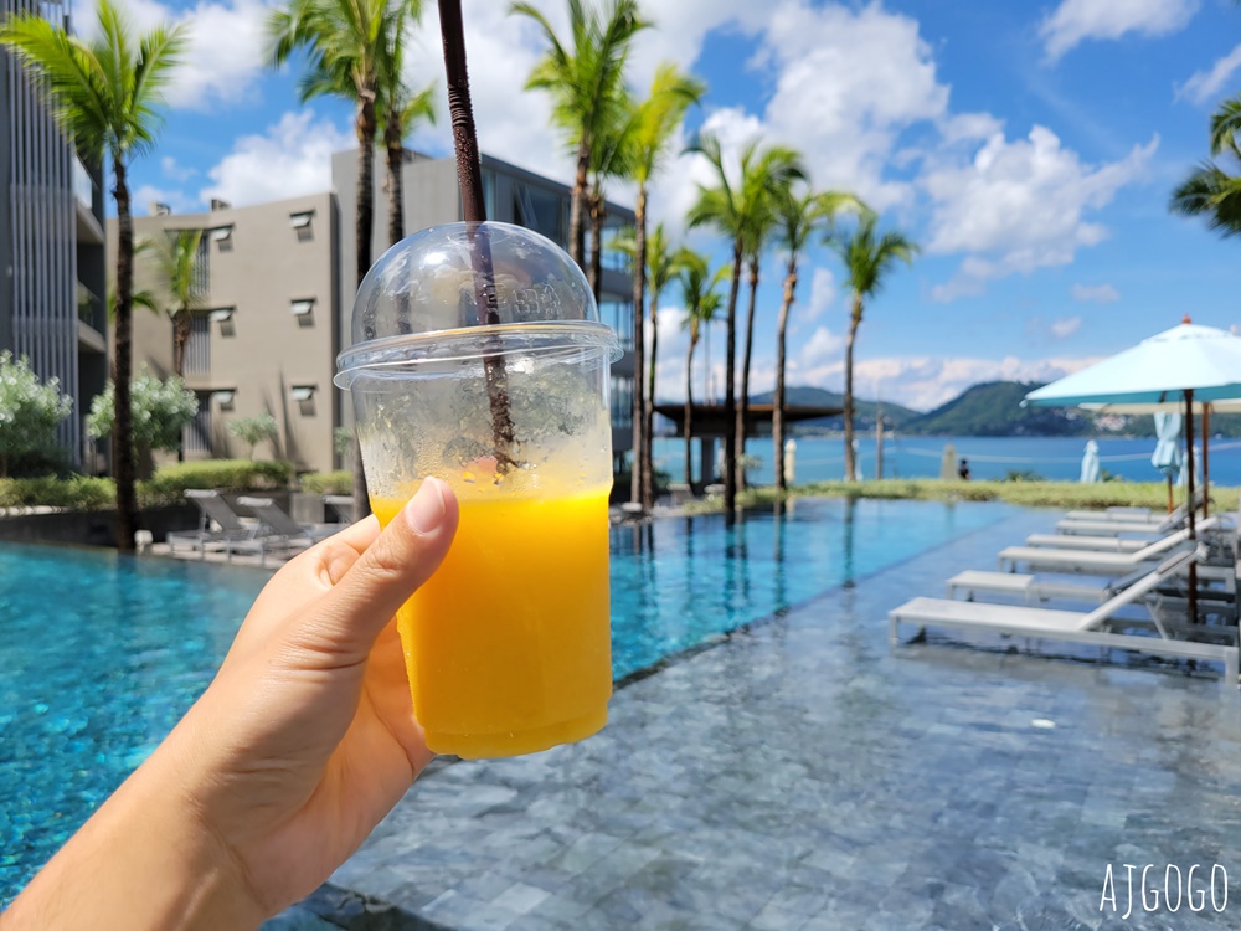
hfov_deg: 67.3
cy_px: 466
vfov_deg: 53.1
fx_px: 932
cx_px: 620
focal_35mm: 26
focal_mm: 5.4
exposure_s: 1/2483
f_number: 1.8
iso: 40
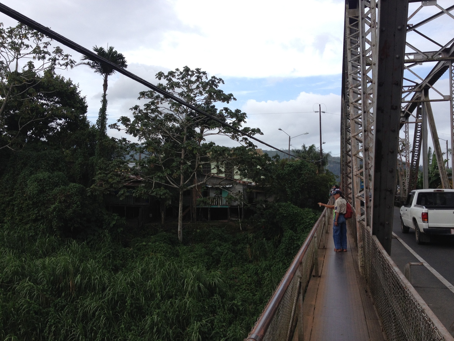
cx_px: 227
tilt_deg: -1.6
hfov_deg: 52.6
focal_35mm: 35
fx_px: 459
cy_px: 170
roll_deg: +0.8
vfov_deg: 40.7
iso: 50
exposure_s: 1/717
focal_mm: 4.28
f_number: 2.4
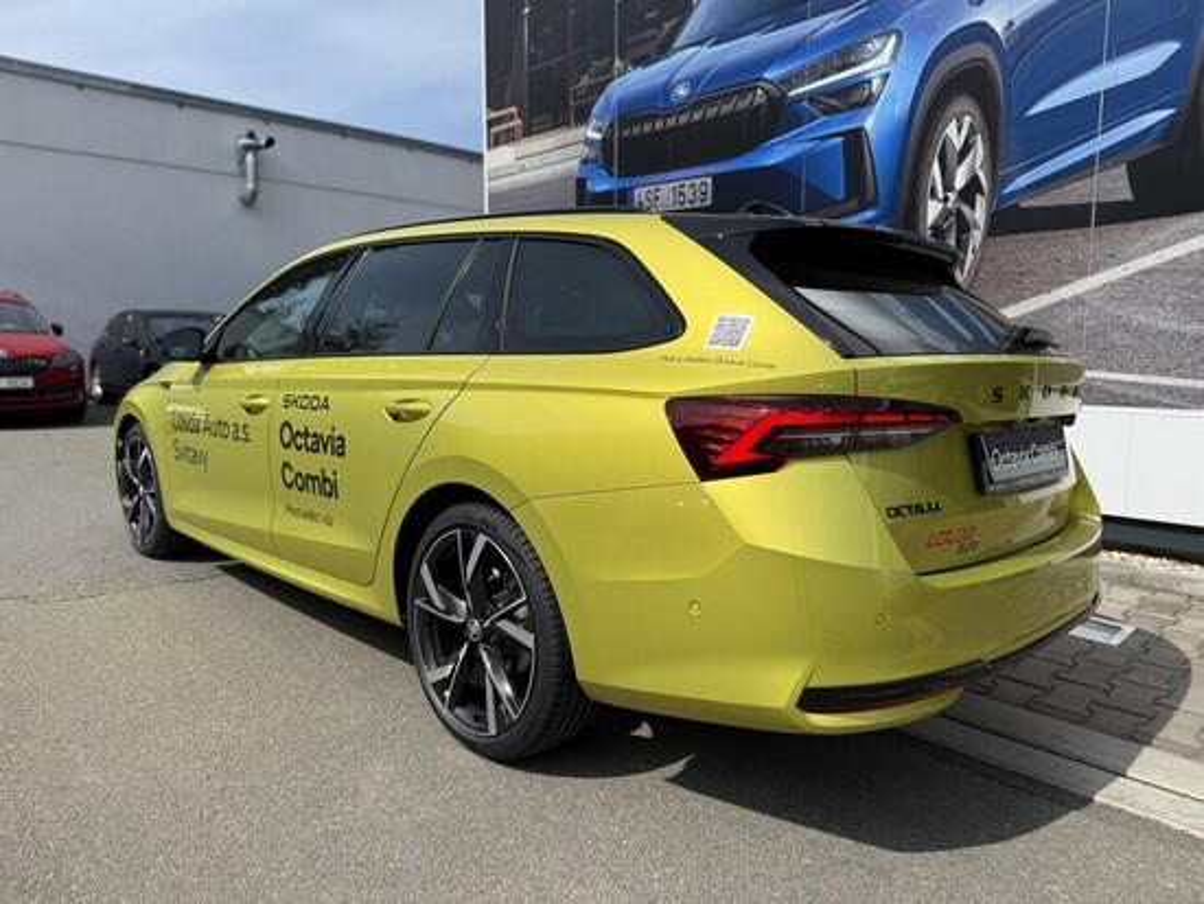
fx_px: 835
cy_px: 452
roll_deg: +0.0
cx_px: 602
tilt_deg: -6.9
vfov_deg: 56.9
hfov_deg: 71.6
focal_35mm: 24
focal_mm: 6.76
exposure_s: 1/6711
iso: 100
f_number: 1.78
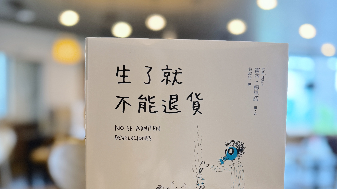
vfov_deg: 31.3
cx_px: 172
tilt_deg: -6.6
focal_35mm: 36
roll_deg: -0.8
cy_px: 172
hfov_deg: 55.3
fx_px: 322
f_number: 1.78
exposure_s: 1/60
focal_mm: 6.76
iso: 320
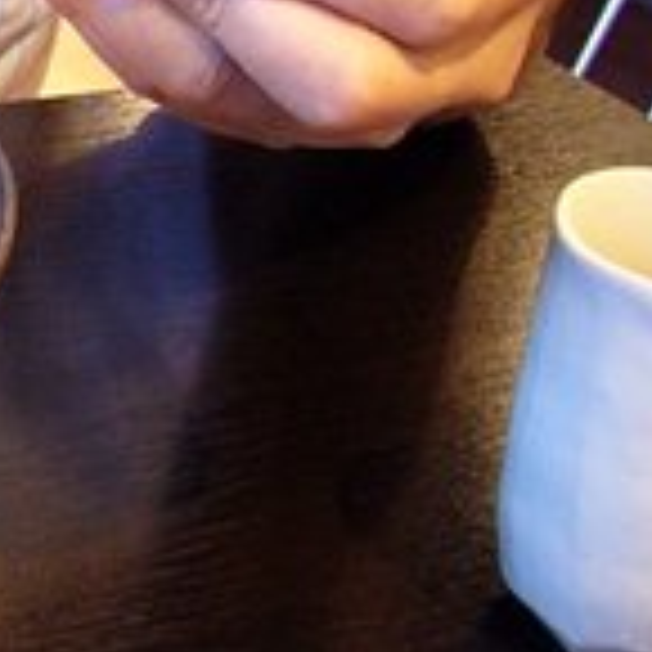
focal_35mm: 109
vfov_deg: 15.9
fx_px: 2323
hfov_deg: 14.5
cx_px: -423
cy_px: 121
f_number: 2.8
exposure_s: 1/8
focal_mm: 5.8
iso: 200
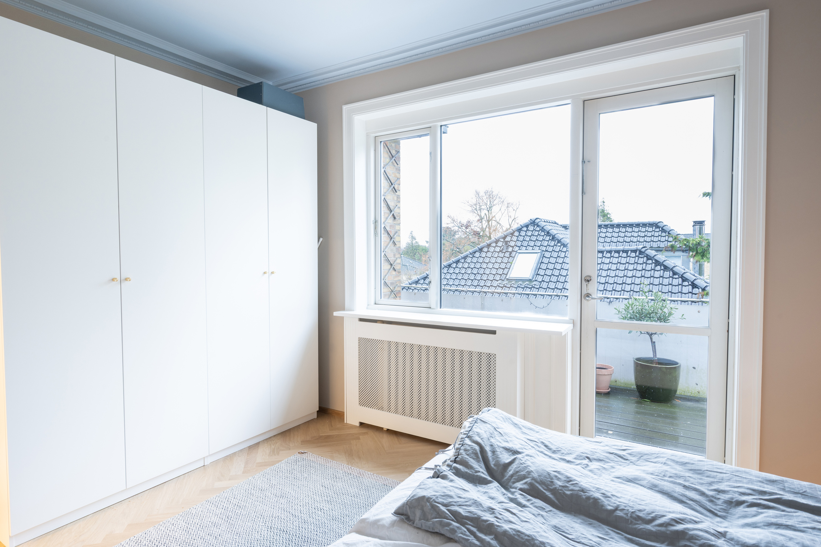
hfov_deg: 86.9
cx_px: 410
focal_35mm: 19
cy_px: 274
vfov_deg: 64.6
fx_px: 433
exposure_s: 2.5
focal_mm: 19
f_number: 11
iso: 100
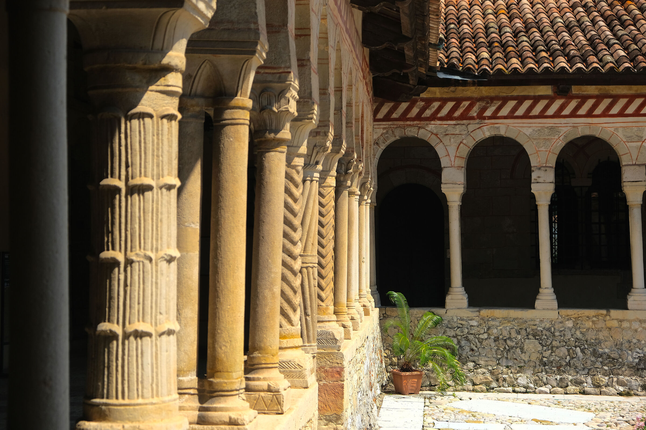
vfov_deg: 18.7
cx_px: 323
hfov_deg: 27.7
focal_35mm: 73
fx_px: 1310
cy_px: 215
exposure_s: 1/450
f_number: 5.6
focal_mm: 48.4
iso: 320
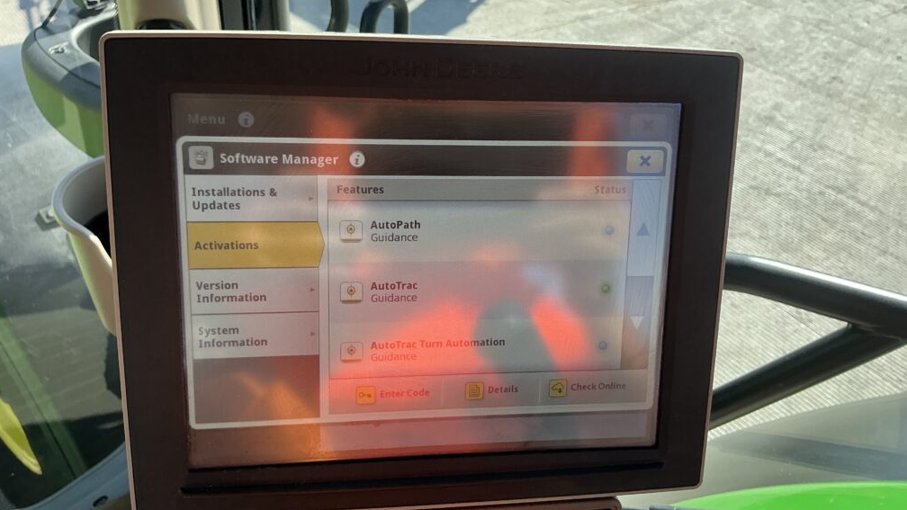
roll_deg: -3.2
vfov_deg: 37.8
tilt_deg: -35.7
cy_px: 248
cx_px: 456
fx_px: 746
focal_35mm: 31
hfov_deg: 62.6
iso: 25
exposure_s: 1/394
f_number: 1.8
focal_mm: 3
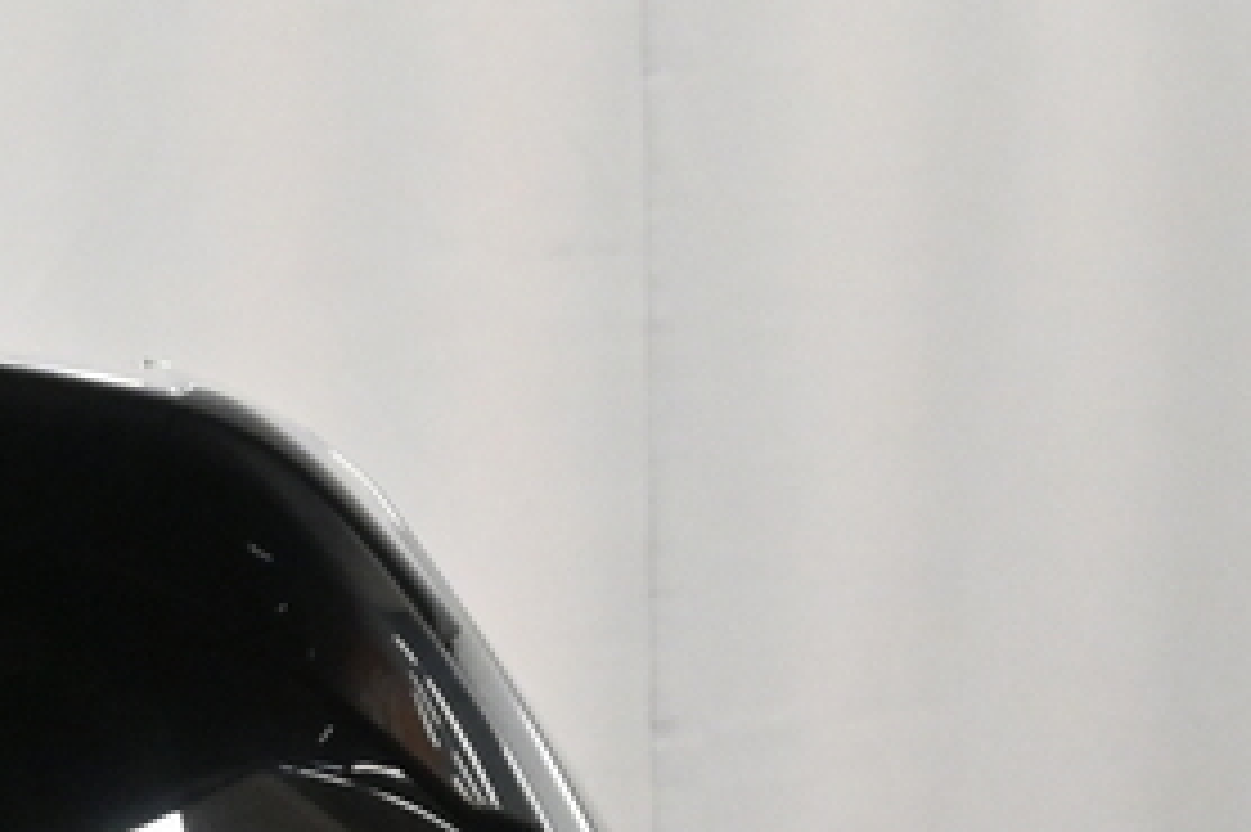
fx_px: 8351
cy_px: 1826
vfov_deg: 5.5
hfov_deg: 8.2
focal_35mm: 240
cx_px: -1233
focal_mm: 27.5
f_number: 6.3
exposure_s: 1/100
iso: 1250
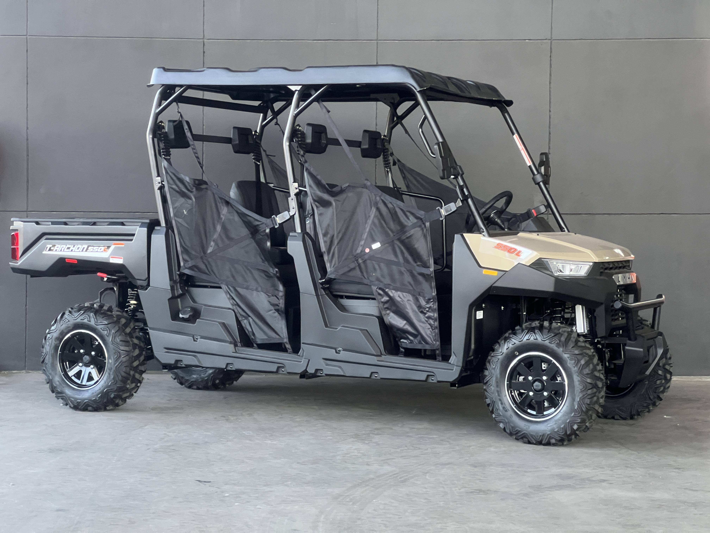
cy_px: 266
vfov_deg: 19.1
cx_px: 355
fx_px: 1579
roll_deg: -0.3
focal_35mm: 77
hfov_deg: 25.3
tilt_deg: -1.6
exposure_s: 1/90
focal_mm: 9
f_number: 2.8
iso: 200
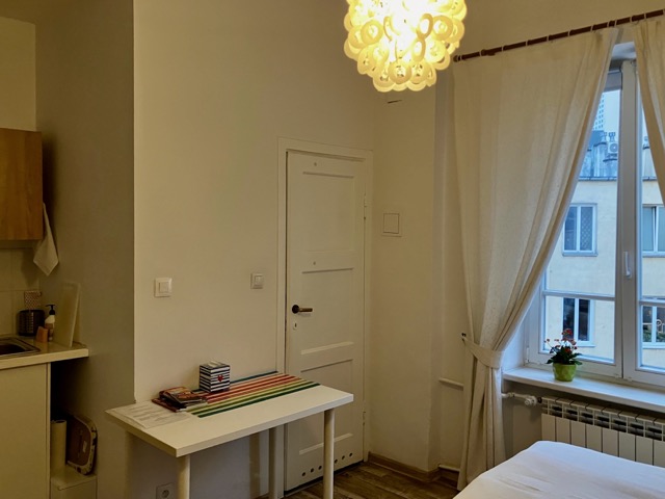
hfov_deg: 63.4
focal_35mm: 28
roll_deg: -3.5
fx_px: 538
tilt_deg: -1.9
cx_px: 332
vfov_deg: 49.7
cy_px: 250
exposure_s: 1/60
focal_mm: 3.99
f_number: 1.8
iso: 250
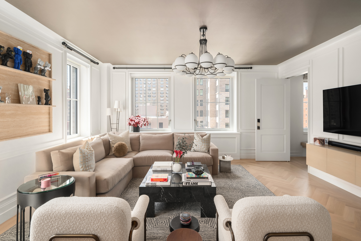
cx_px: 180
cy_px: 120
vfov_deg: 70.4
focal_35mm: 17
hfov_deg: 93.3
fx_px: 170
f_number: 16
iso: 640
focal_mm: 17
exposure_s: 1/10
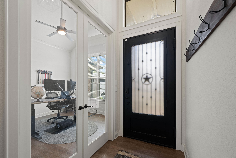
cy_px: 83
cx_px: 113
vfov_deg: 77.3
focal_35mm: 15
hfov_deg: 100.3
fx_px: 98
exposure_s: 1/20
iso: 500
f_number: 7.1
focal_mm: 14
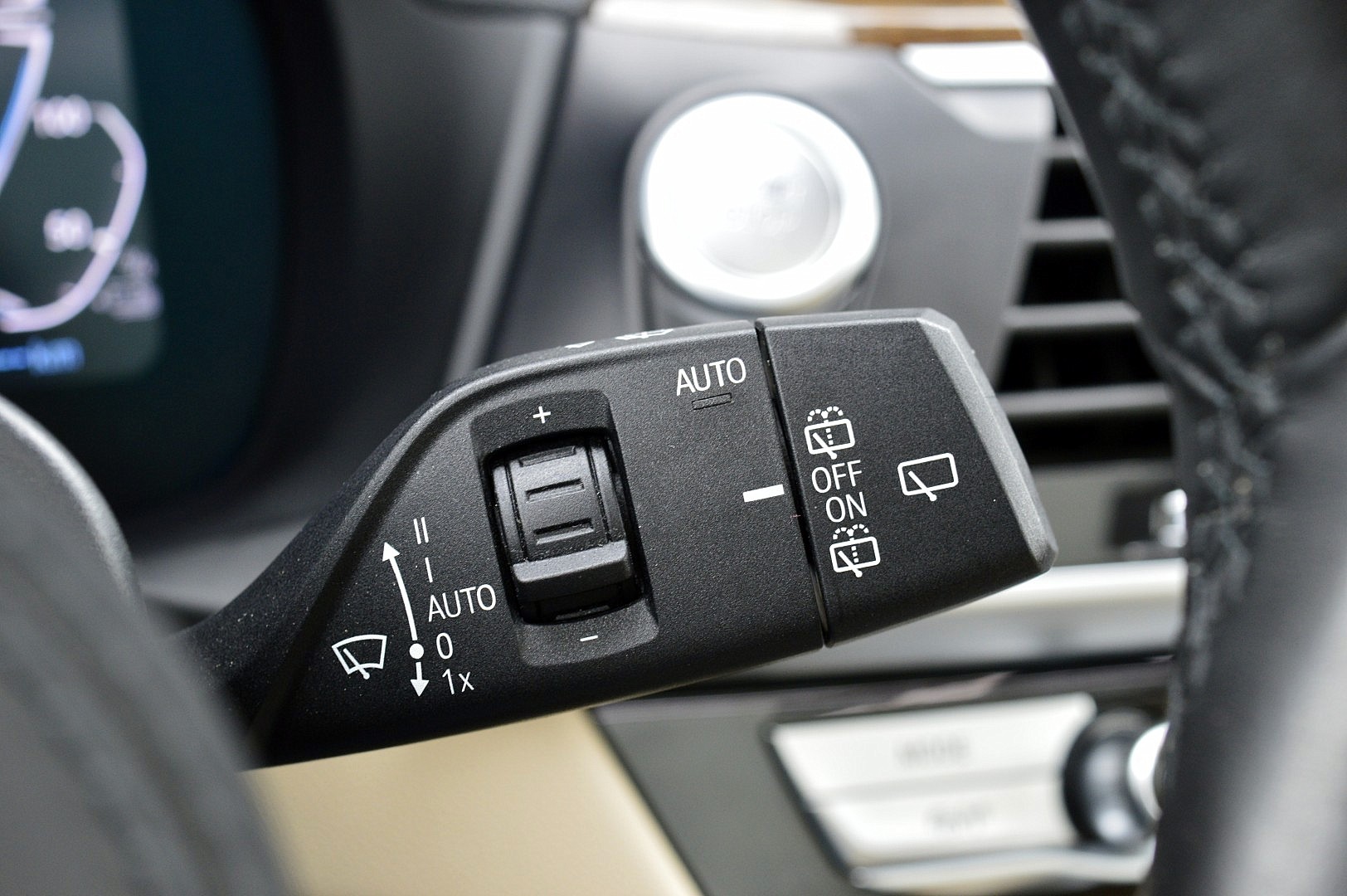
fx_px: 2580
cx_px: 674
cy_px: 448
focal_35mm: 69
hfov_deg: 29.3
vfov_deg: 19.7
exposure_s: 1/60
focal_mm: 46
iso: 800
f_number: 7.1
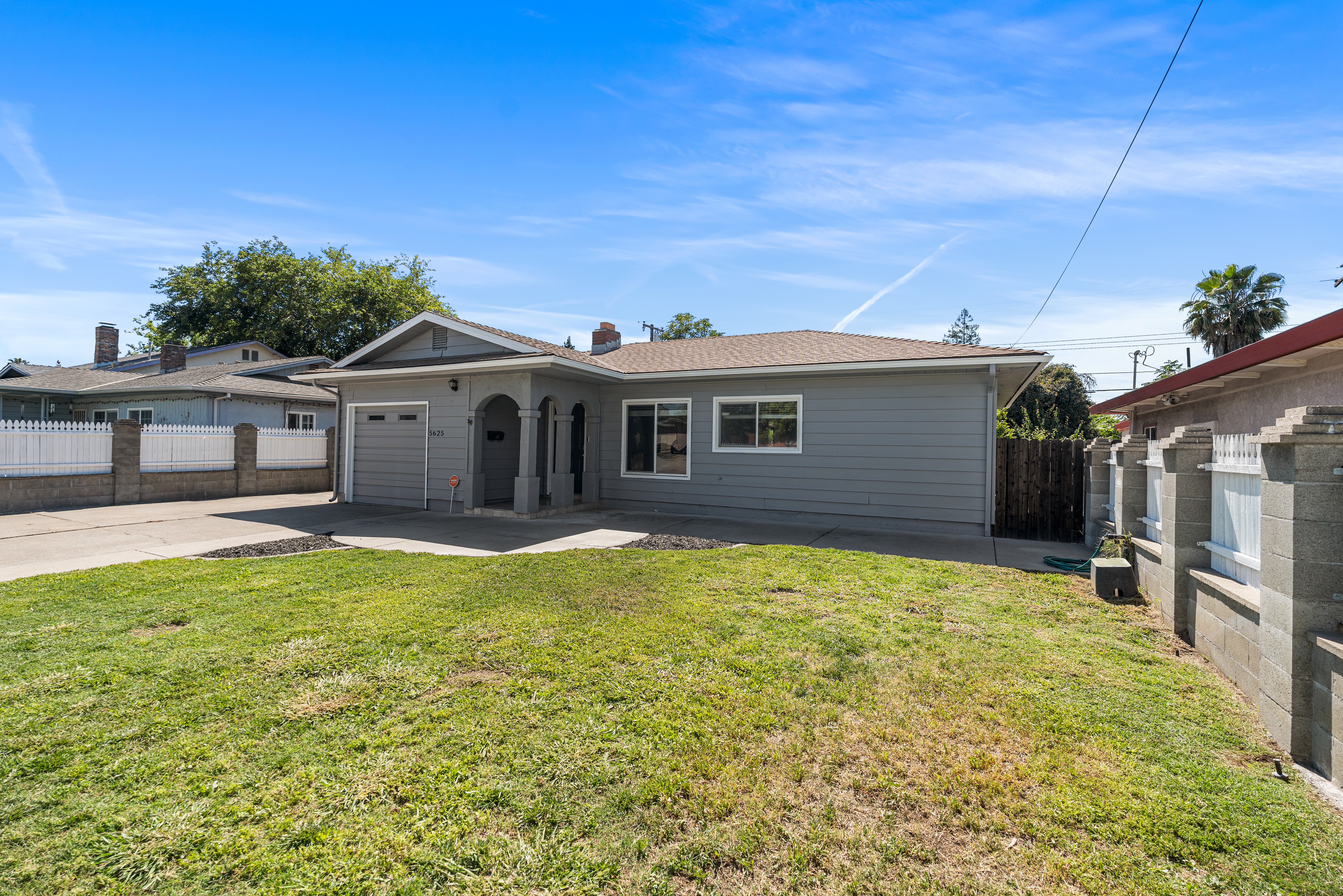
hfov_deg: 96.7
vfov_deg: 73.8
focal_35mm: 16
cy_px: 448
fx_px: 597
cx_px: 672
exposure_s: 1/640
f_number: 4
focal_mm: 16
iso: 125
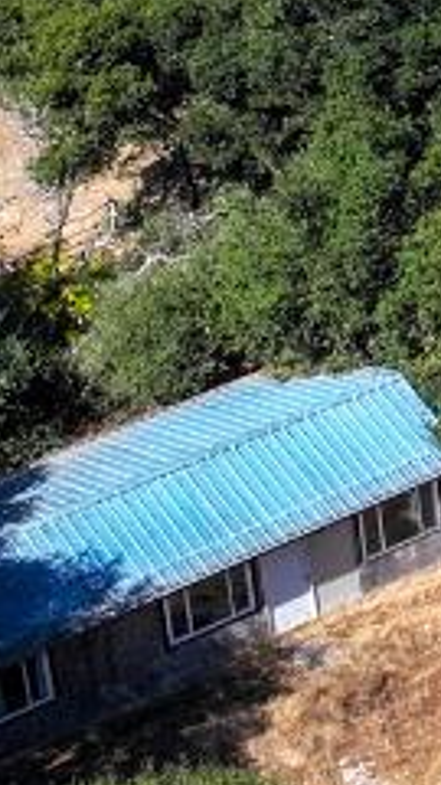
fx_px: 3389
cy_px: -218
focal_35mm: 163
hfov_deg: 6.6
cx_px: 1454
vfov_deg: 12.8
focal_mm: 12.29
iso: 130
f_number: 2.8
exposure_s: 1/2000
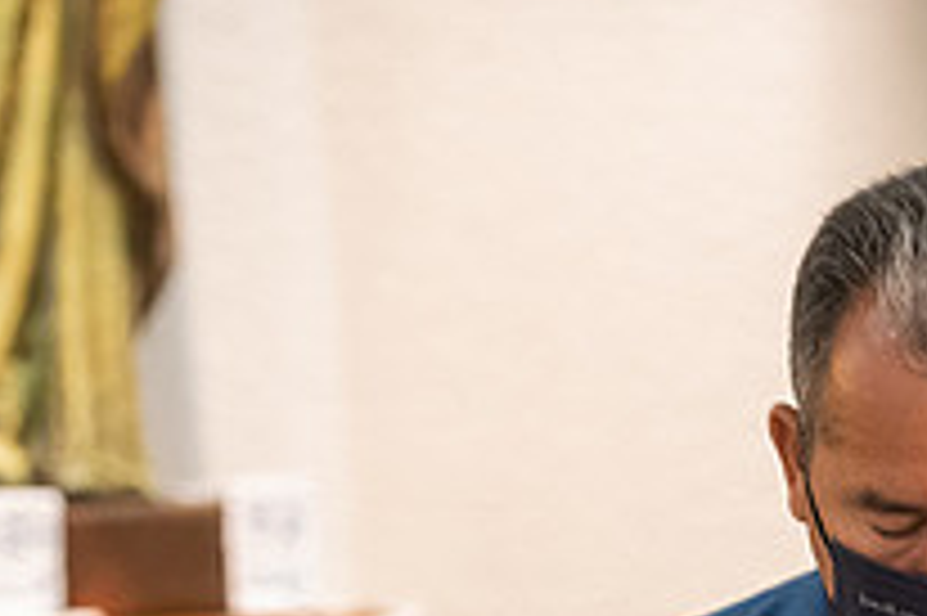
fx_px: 9057
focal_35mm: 352
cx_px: 639
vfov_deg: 3.9
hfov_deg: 5.9
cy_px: 812
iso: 2000
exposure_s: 1/160
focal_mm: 125
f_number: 2.8
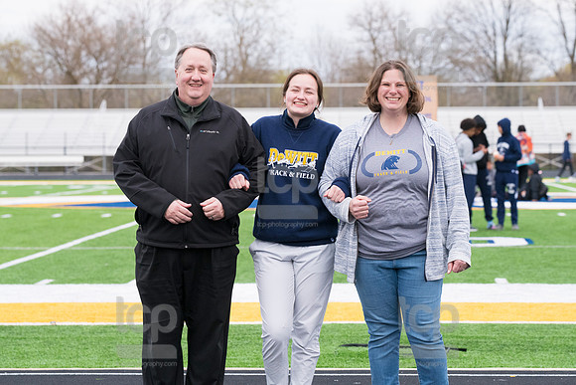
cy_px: 167
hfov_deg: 17.2
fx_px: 1902
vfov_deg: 11.5
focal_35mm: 119
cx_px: 299
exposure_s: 1/2000
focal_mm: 105
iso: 1600
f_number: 5
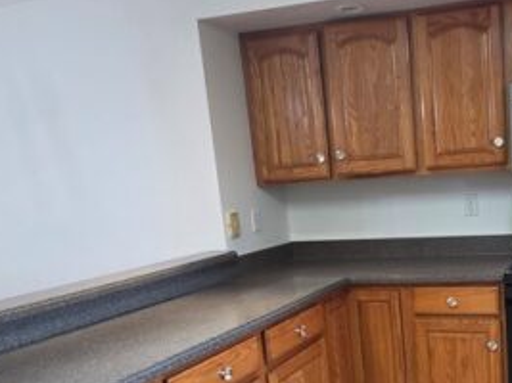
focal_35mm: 39
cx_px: 416
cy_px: 316
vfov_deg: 35.4
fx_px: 577
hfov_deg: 45.3
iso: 200
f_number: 2.2
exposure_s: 1/60
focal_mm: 2.2
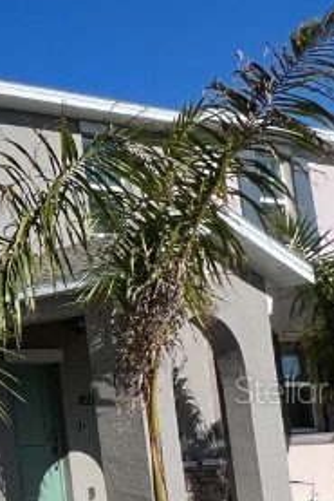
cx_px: -520
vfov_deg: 38.3
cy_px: 389
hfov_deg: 14.1
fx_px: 695
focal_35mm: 50
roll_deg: +2.6
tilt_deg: +4.3
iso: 32
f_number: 1.8
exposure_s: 1/2538
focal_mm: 1.57
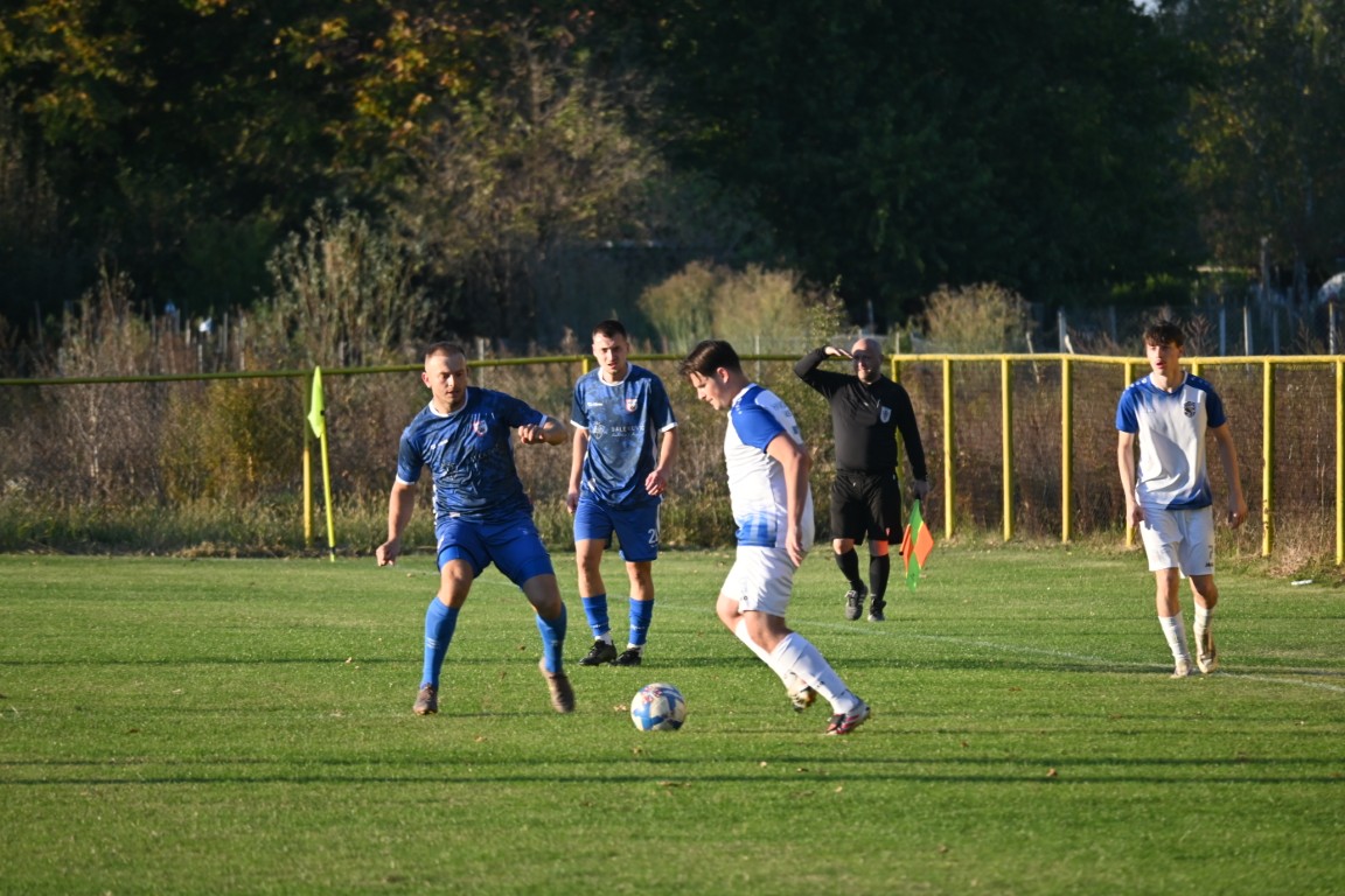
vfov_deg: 3.7
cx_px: 672
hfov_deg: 5.5
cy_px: 448
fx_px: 14009
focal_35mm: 375
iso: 400
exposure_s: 1/500
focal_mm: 250
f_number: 6.3
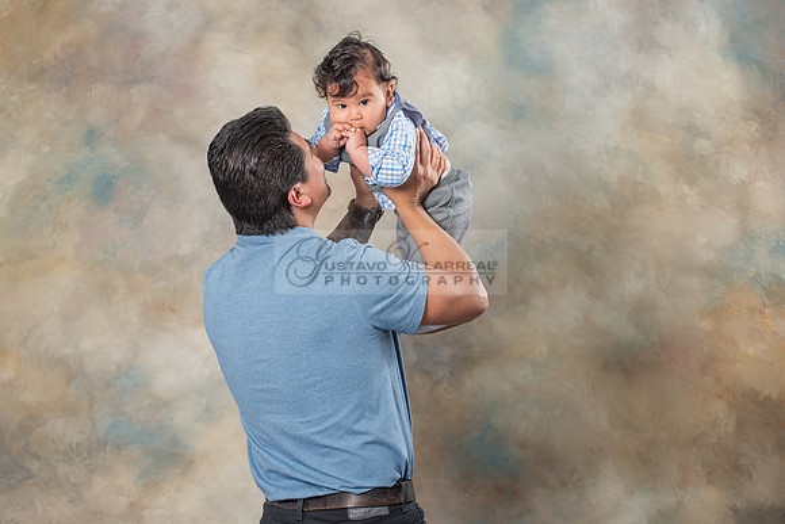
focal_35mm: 127
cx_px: 331
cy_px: 234
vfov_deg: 10.8
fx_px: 2774
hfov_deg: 16.1
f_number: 5.6
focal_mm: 110
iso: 200
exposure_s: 1/125
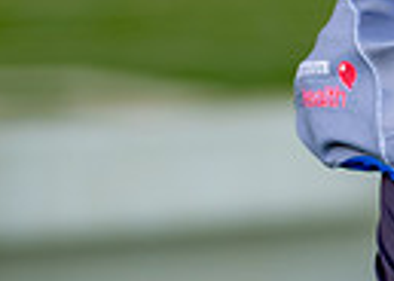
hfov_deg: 7.2
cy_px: 109
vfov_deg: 5.3
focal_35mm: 273
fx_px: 3053
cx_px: 664
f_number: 1.2
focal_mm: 50
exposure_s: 1/400
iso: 100
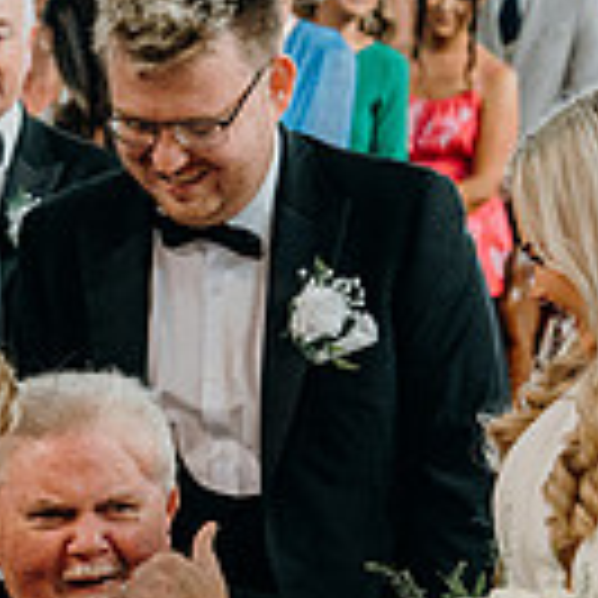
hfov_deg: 10.2
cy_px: 636
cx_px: 333
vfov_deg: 10.1
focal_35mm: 171
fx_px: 3342
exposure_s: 1/160
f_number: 3.5
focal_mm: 46
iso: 4000
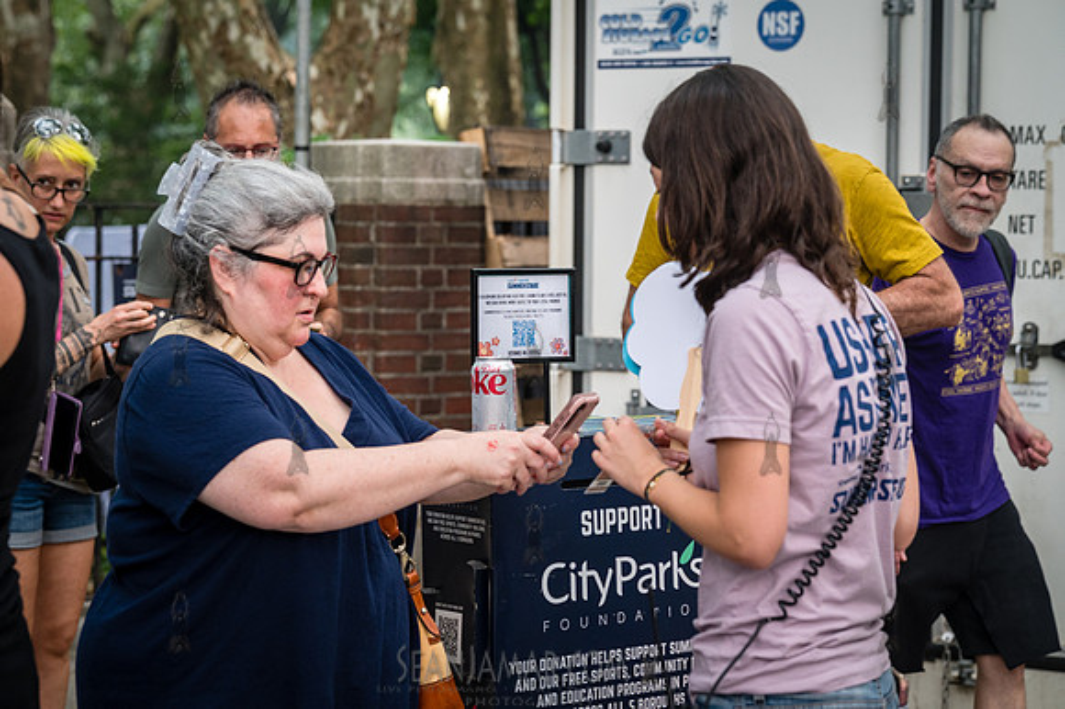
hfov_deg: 23.8
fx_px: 2531
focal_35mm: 86
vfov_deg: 15.9
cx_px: 532
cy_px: 354
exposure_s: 1/640
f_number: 4.5
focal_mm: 82
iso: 1000
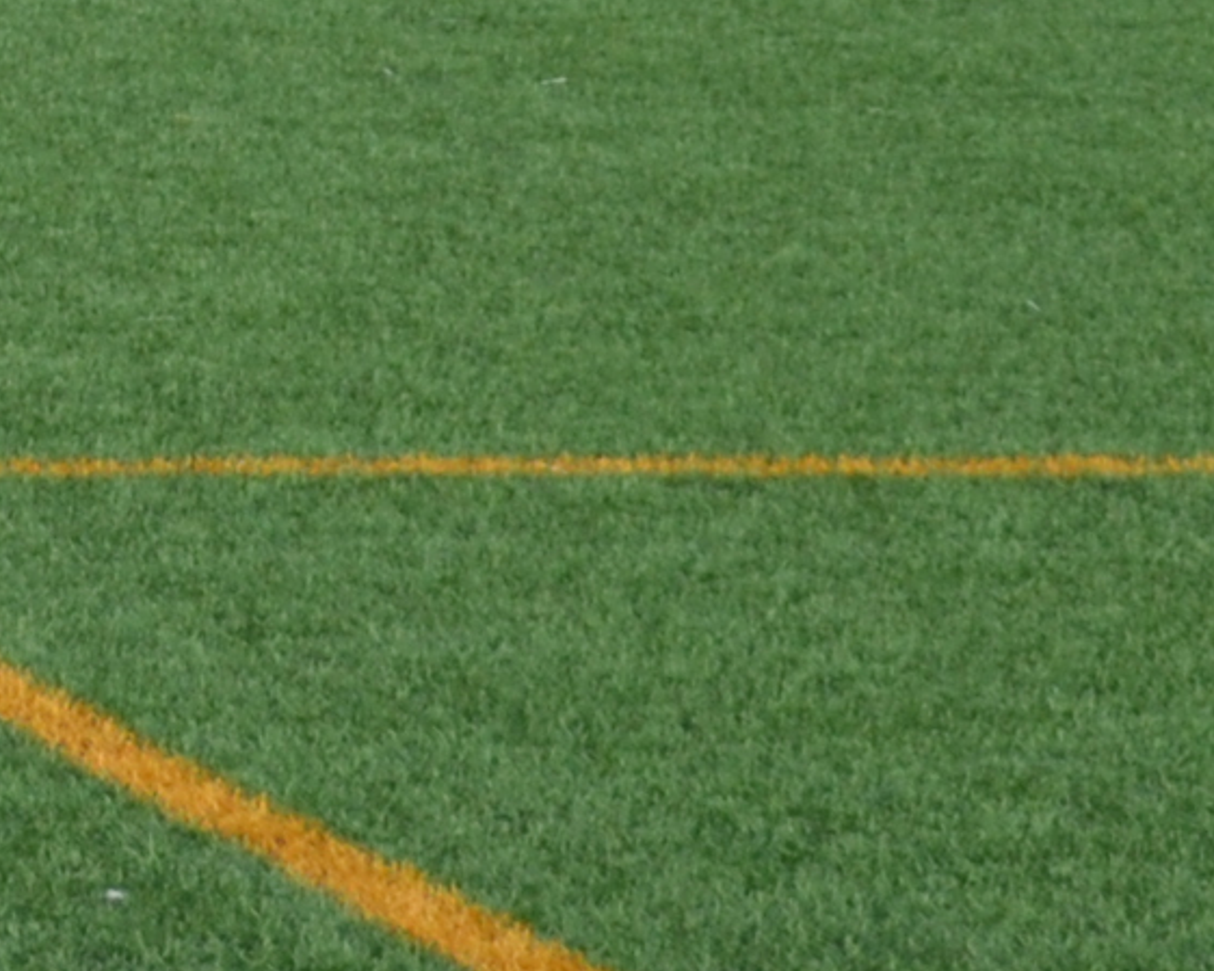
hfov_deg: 5.1
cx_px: -2257
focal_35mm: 364
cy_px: -112
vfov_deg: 4.2
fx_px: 13081
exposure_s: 1/1600
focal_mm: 42
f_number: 6.3
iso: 400
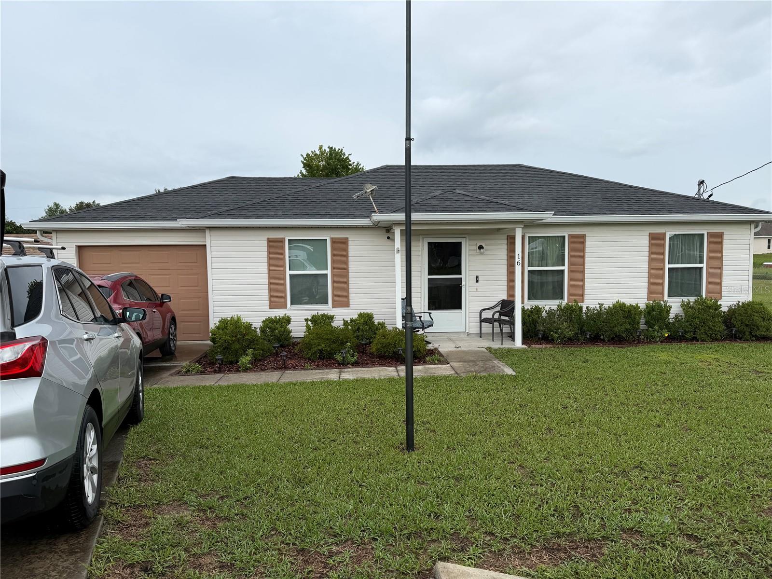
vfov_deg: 56.8
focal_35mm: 24
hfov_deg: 71.6
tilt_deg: -3.6
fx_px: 535
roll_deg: +1.3
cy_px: 290
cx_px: 386
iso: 80
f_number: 1.78
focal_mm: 6.76
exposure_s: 1/2053
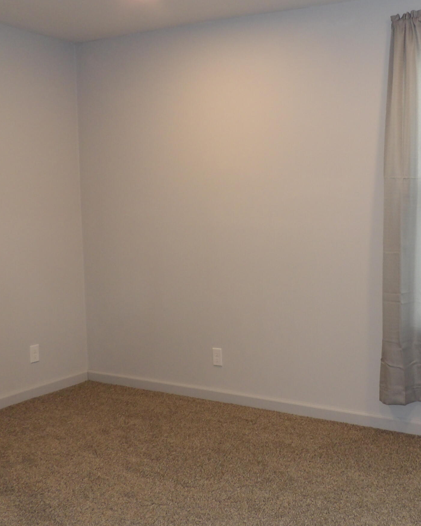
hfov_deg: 36.6
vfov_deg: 45.8
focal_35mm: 40
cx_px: 311
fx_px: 623
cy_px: 253
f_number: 3.2
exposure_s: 1/33
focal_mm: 4.3
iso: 199
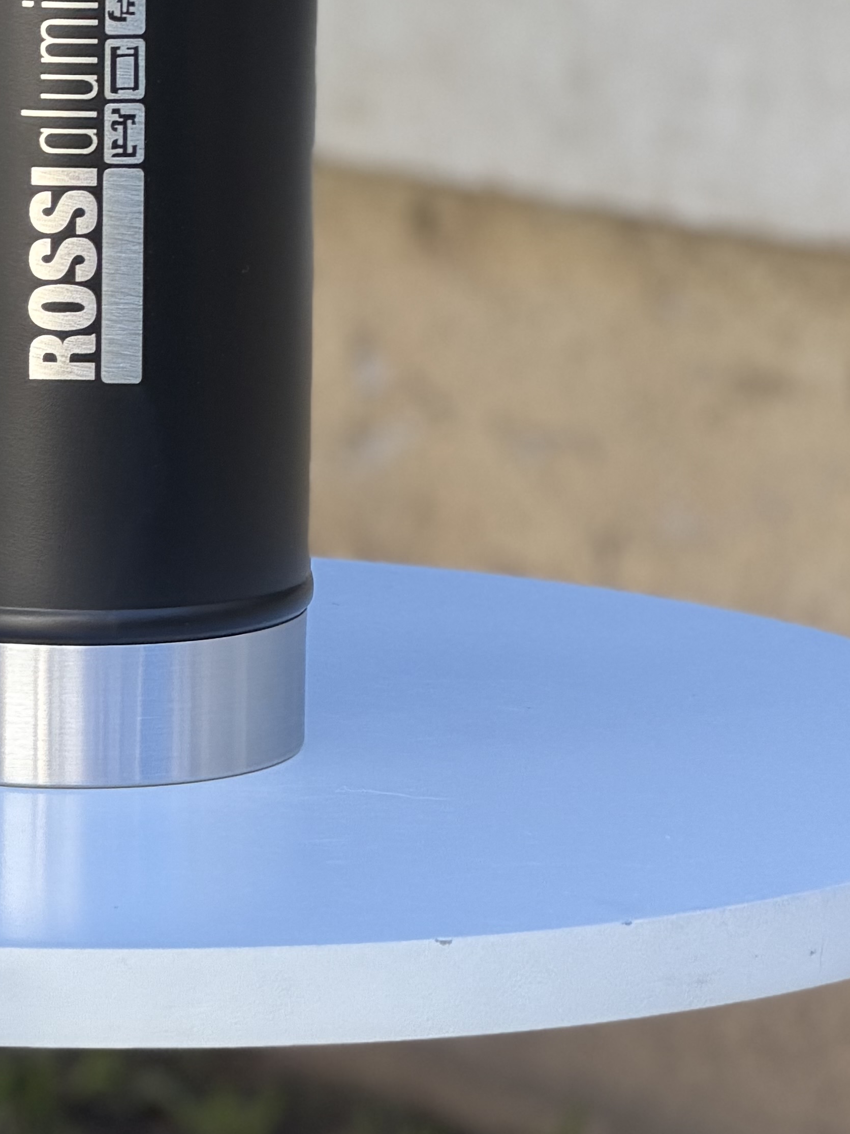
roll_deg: +0.1
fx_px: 8382
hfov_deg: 5.8
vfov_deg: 7.7
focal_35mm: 256
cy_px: -310
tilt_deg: -4.5
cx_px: 40
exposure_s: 1/219
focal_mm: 16.89
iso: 50
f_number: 2.8
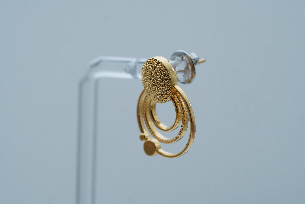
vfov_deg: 10.2
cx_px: 152
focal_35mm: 135
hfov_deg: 15.2
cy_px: 102
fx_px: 1144
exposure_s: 1/80
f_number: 5.6
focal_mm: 90
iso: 160
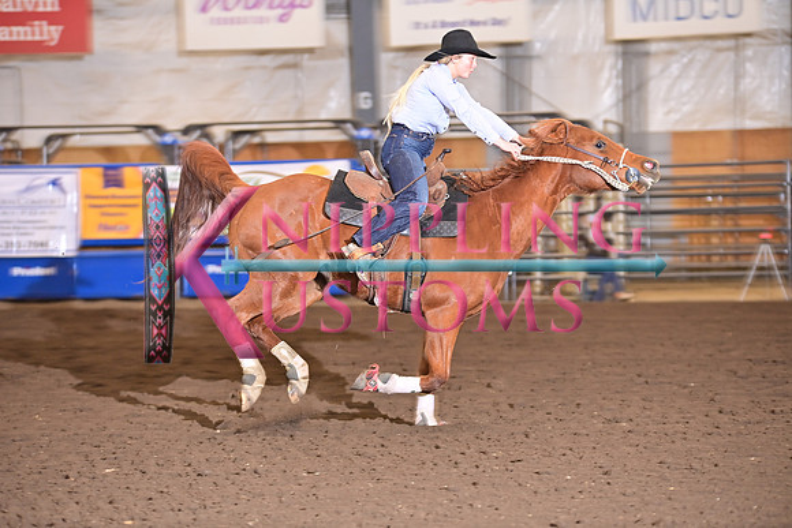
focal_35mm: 140
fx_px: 3081
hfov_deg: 14.7
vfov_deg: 9.8
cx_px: 396
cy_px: 264
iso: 1000
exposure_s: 1/250
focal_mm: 140
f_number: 3.2
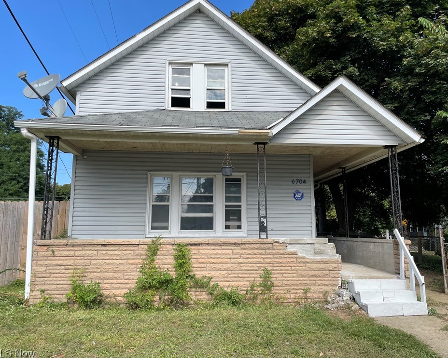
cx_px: 236
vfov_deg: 51.5
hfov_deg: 62.2
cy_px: 176
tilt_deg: +9.0
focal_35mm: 28
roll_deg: +0.2
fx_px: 371
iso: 32
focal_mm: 4.2
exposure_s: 1/2681
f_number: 1.6
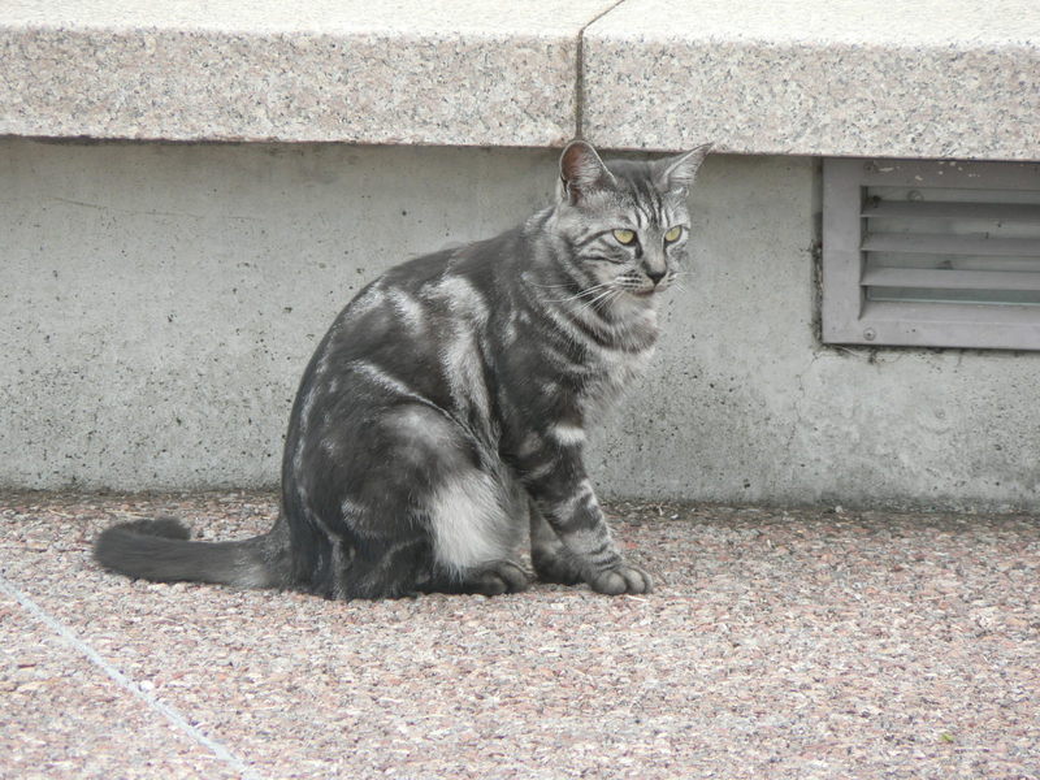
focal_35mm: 404
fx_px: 12138
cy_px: 390
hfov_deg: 4.9
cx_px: 520
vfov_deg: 3.7
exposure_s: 1/125
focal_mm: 67.3
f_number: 4
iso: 80
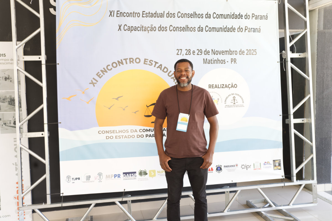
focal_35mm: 35
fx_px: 323
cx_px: 166
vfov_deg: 37.9
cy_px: 110
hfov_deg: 54.4
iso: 640
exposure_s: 1/100
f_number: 4
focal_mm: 35
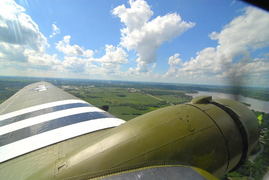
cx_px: 134
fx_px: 123
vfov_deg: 72.2
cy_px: 90
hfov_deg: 94.9
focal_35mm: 16
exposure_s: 1/250
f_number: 8
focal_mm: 11
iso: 100
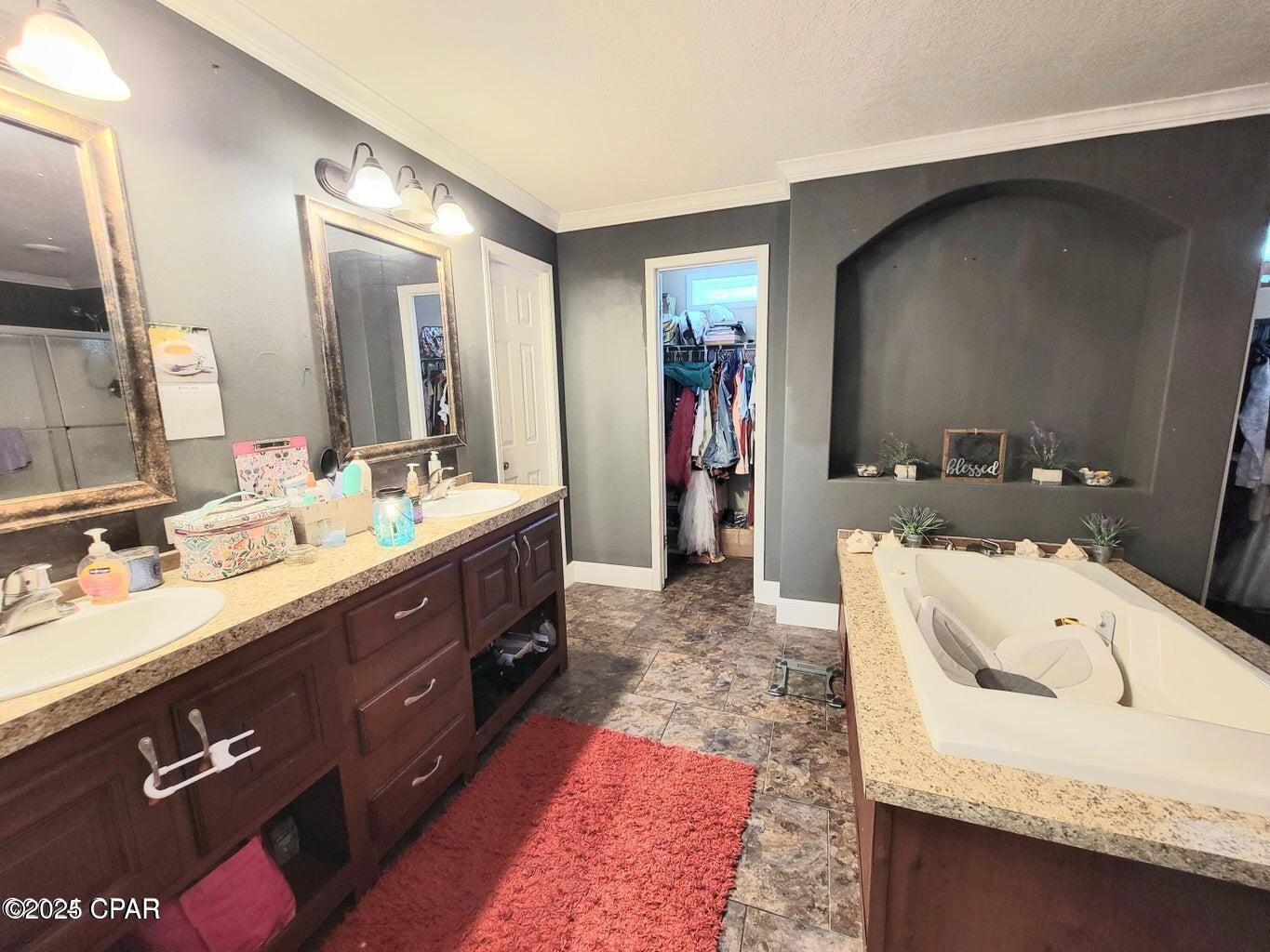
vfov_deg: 89.9
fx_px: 477
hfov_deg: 106.2
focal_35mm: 13
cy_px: 476
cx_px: 635
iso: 320
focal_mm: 2.2
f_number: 2.2
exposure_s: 1/40
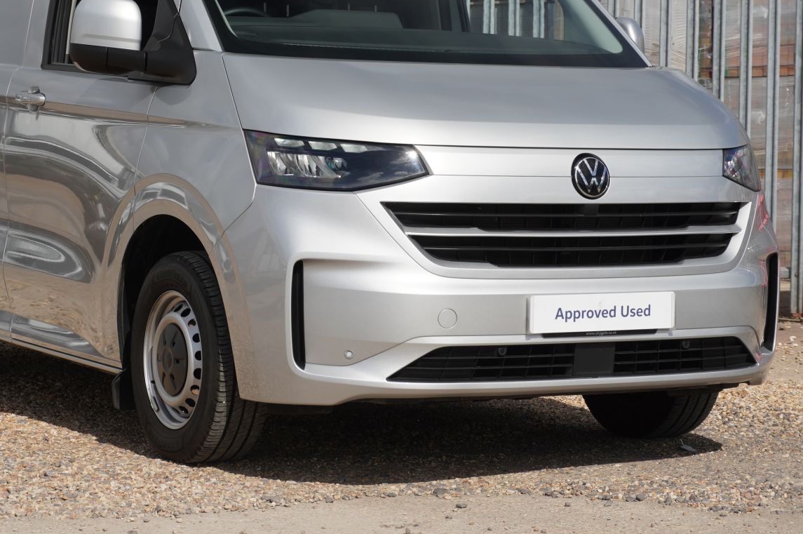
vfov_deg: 13.3
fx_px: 2288
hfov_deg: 19.9
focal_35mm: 103
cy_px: 197
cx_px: 314
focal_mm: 49
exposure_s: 1/250
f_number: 8
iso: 100
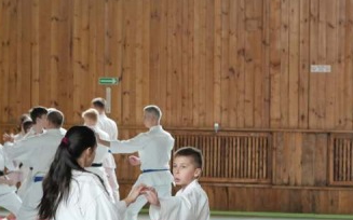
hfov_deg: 10.9
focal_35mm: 192
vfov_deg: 6.8
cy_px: 144
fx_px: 1846
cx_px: 229
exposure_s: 1/160
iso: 3200
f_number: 4
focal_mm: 77
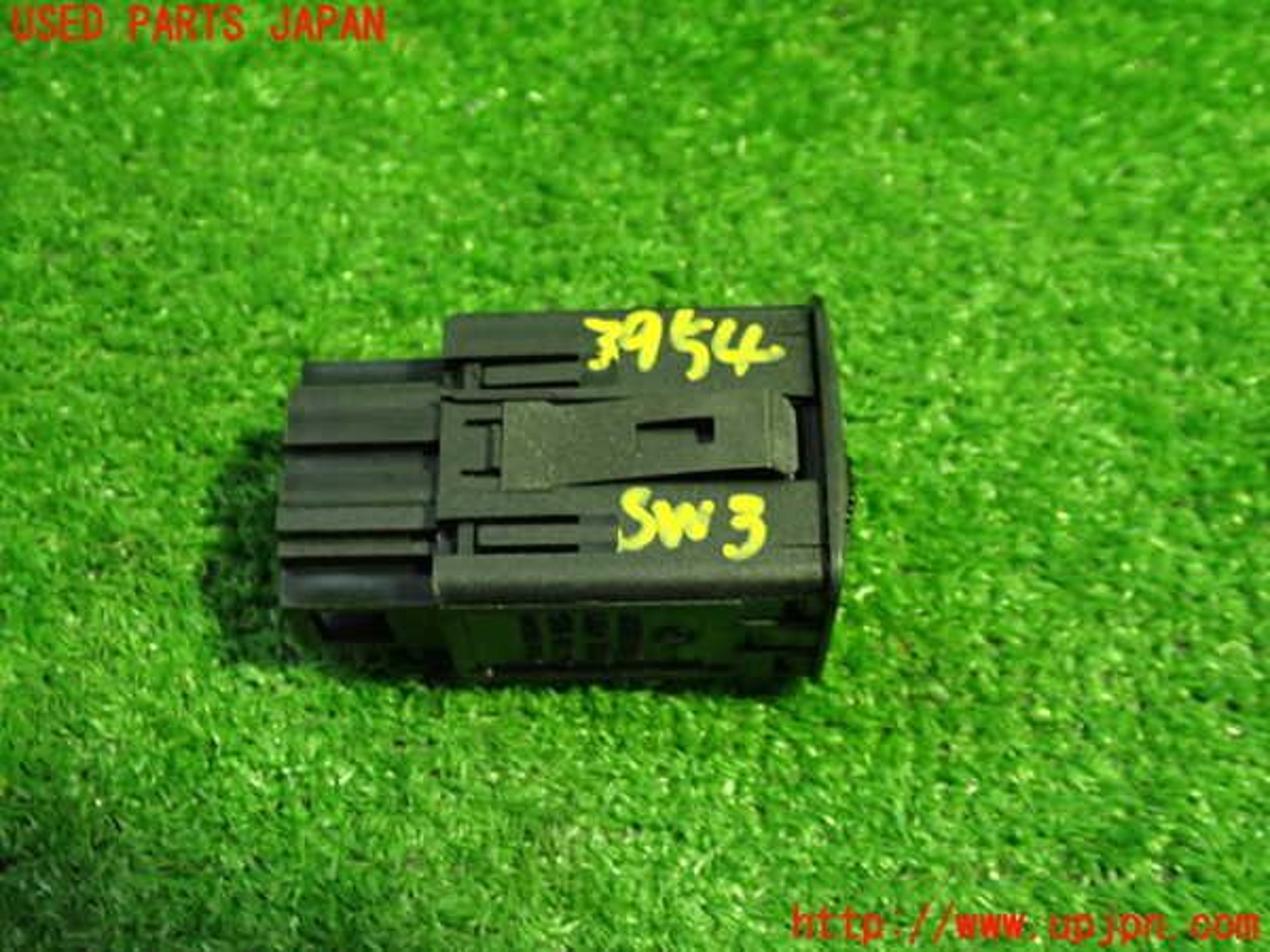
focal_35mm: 44
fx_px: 1614
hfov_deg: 42.9
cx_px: 635
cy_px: 476
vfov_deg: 32.9
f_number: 2.9
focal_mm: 7.84
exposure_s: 1/40
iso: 800
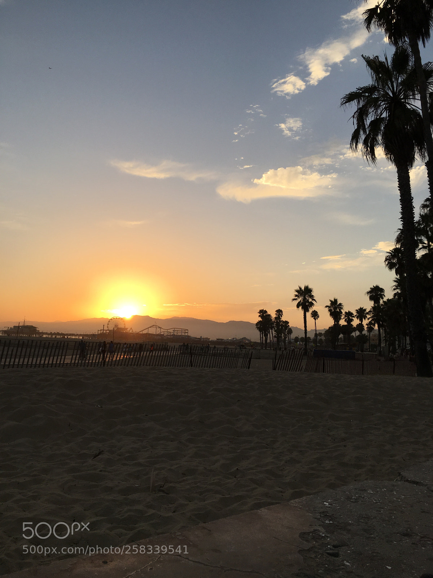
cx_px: 216
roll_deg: -2.4
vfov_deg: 61.7
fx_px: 484
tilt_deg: +5.9
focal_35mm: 29
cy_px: 289
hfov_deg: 48.2
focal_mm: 4.15
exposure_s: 1/1083
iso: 25
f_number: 2.2
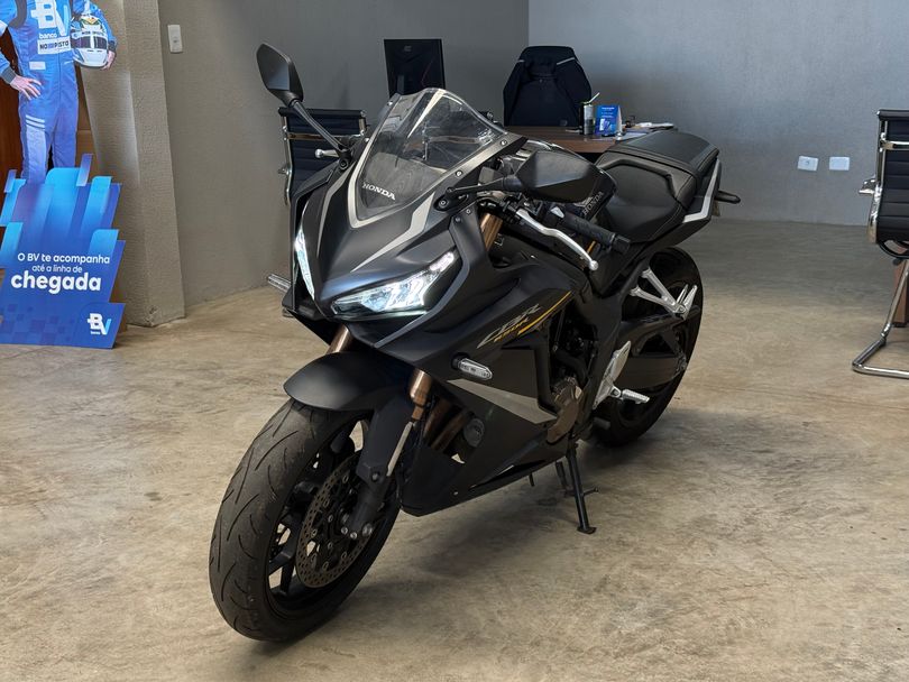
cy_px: 341
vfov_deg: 30.3
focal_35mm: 48
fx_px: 1261
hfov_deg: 39.6
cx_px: 454
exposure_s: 1/120
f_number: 1.78
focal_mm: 6.76
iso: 200
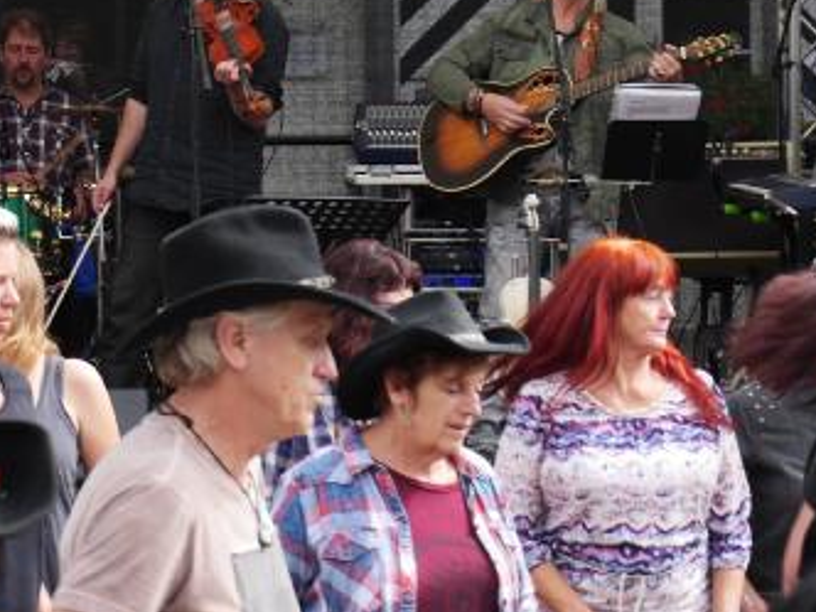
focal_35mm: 154
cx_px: 57
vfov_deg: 9.6
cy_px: 71
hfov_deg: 12.7
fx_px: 3630
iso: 200
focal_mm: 32
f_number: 6.3
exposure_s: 1/160
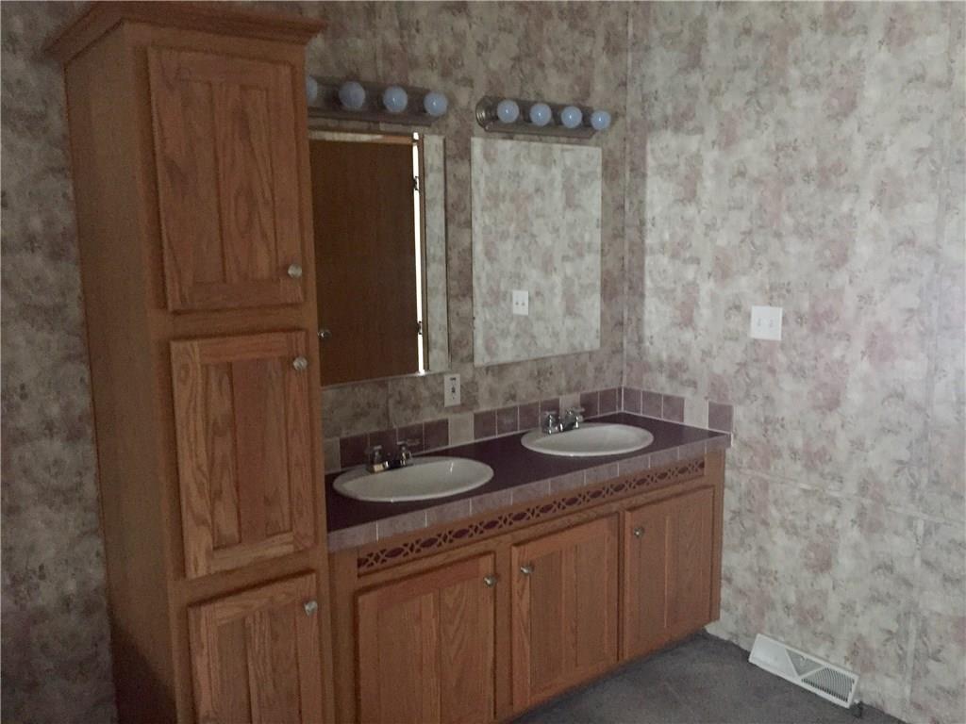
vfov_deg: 48.2
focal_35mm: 29
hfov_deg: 61.7
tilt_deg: -8.7
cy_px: 362
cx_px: 483
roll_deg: +0.1
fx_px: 809
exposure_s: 1/15
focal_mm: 4.15
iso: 500
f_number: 2.2
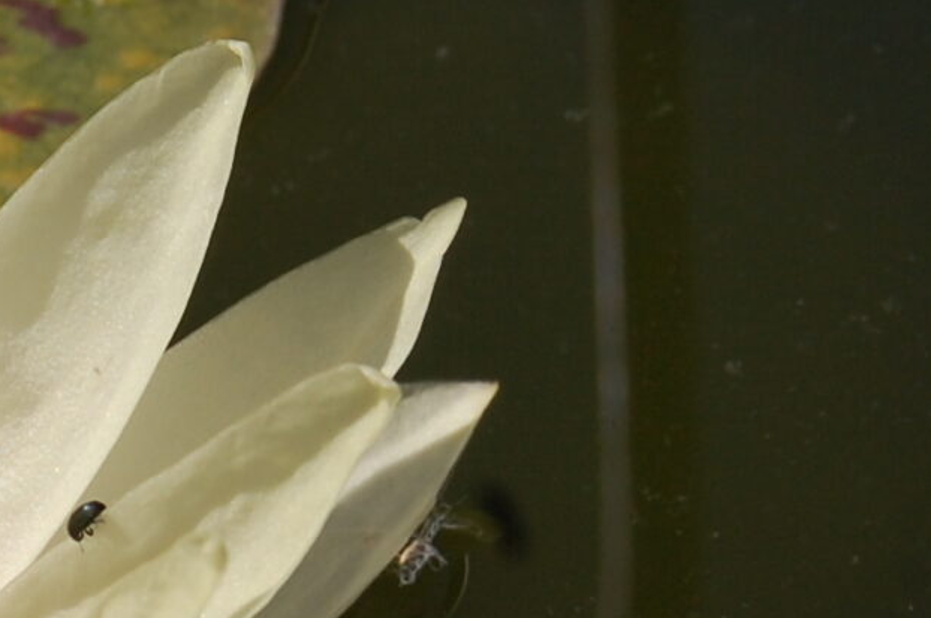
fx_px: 6379
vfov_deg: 5.5
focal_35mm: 247
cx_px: -296
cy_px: 733
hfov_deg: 8.2
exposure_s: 1/640
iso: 200
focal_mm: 40
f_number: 13
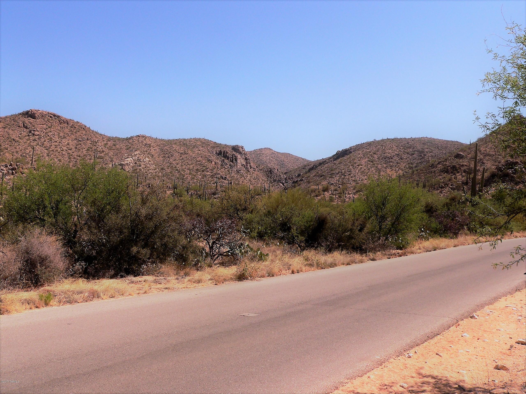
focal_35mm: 38
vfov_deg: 37.7
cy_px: 197
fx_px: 577
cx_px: 263
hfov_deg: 49.0
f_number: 5.2
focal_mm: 6.3
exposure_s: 1/500
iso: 80
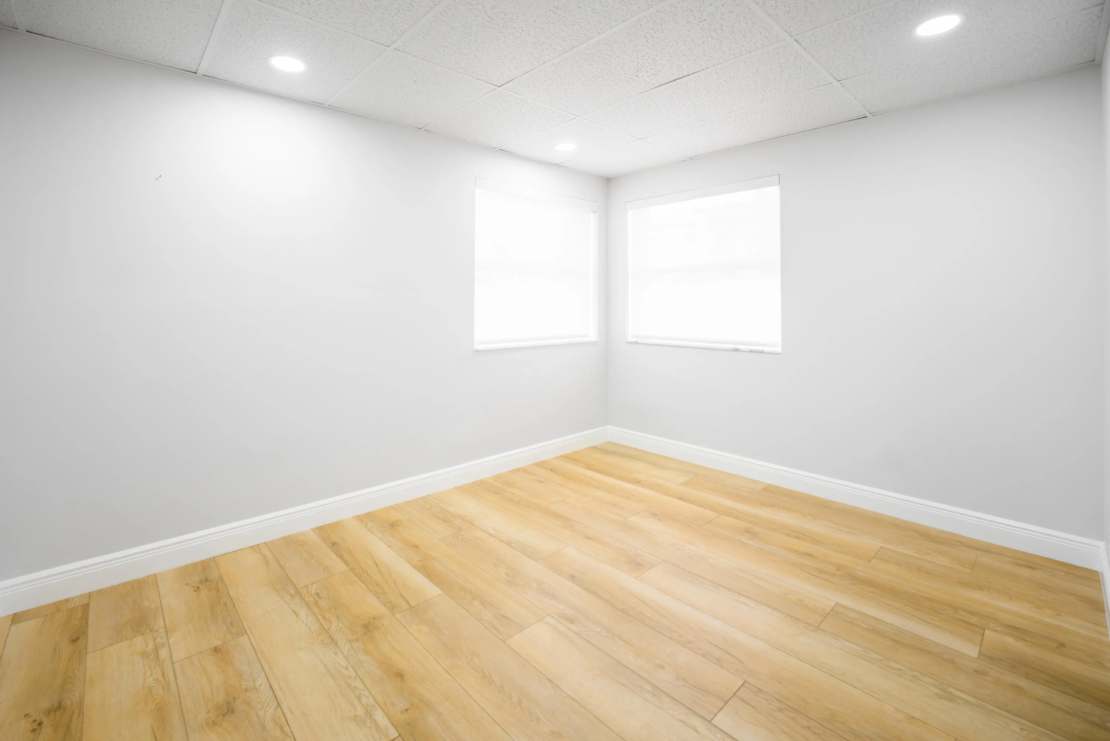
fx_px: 432
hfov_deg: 104.2
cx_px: 555
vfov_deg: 81.2
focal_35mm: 14
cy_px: 370
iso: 640
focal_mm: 14
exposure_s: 1/200
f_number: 2.8
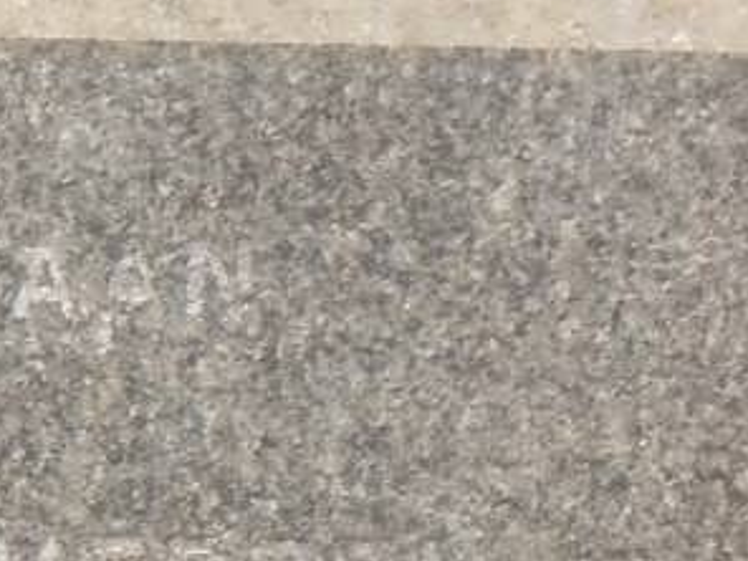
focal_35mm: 361
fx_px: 7801
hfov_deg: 5.4
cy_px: 1013
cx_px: -399
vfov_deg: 4.1
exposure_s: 1/60
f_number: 5.5
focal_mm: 15.7
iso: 320
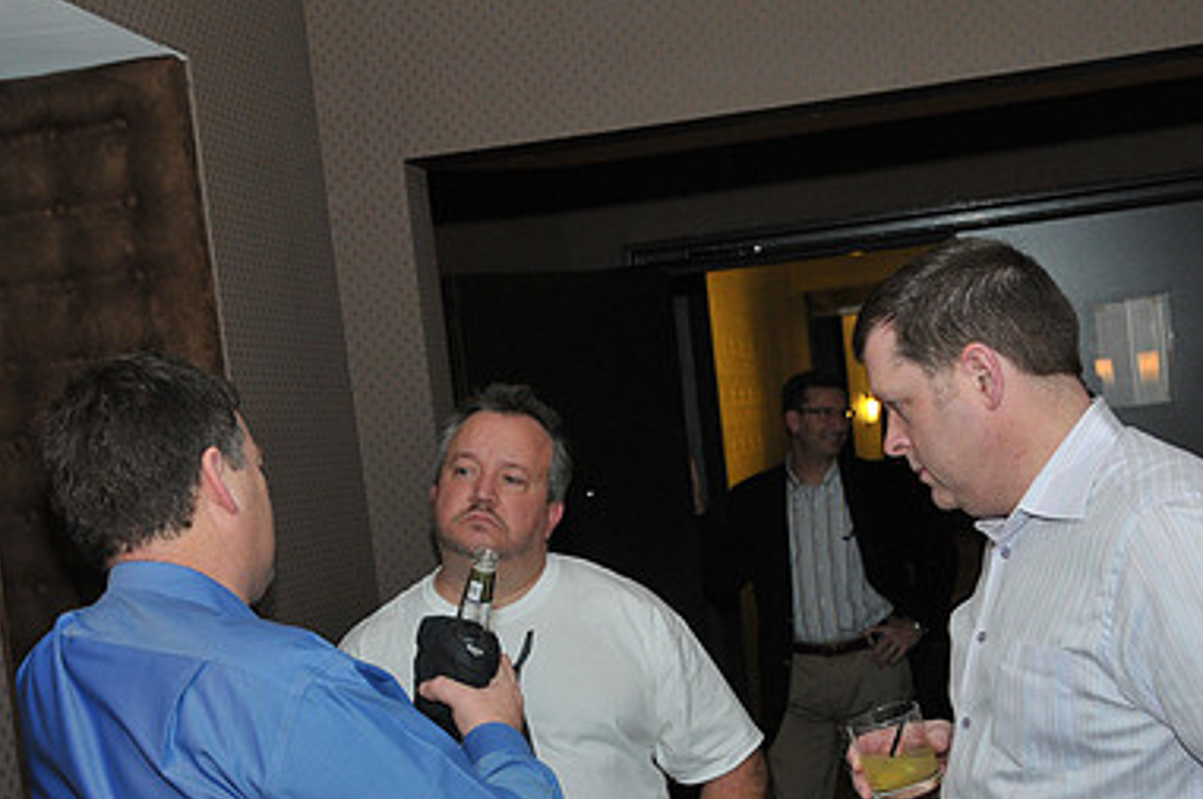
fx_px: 2136
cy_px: 595
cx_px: 587
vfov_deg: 21.0
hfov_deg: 31.5
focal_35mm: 64
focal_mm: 28
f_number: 5.6
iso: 640
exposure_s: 1/40
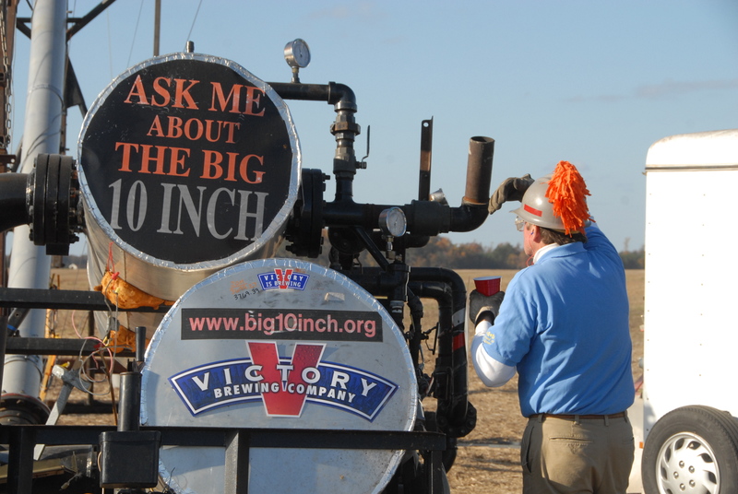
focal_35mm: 98
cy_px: 247
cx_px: 369
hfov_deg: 20.9
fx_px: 2002
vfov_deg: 14.1
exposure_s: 1/500
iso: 400
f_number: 13
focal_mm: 65
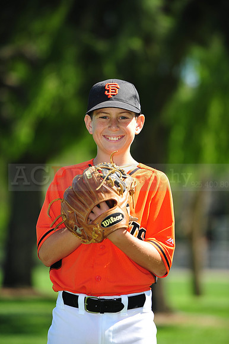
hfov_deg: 6.9
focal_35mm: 200
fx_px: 1910
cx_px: 114
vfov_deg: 10.3
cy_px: 172
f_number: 4.5
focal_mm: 200
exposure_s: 1/800
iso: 200
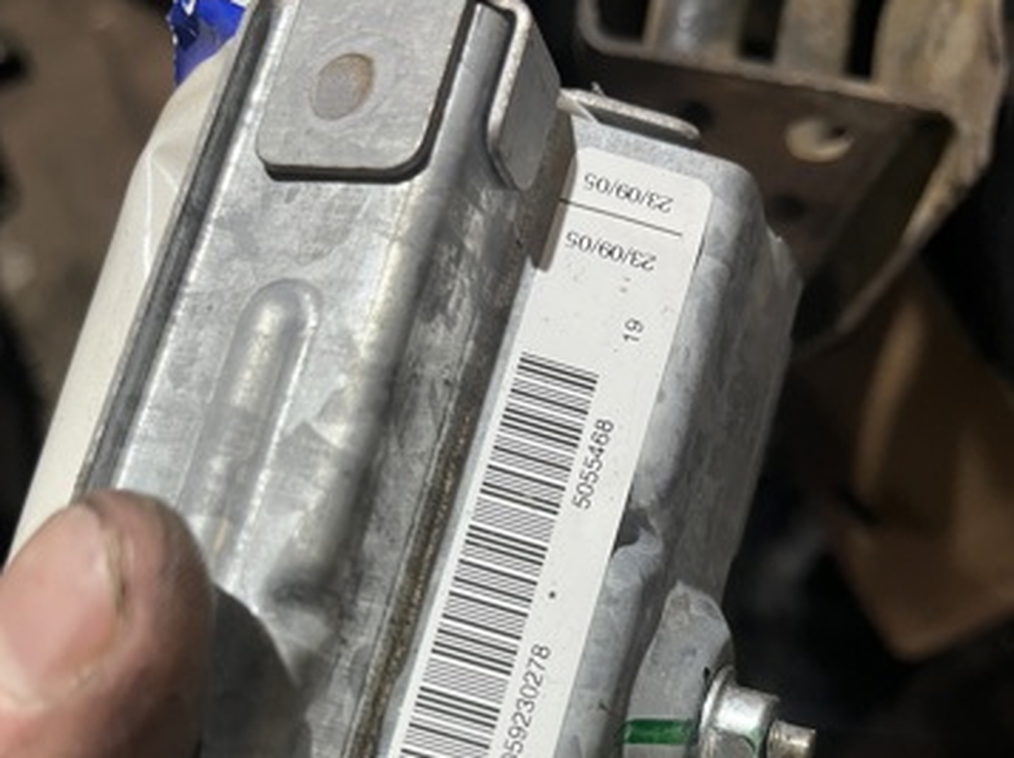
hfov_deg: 52.7
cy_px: 608
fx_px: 1024
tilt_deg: -81.6
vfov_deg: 39.0
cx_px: 508
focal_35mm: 35
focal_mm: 5.1
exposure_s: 1/50
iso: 250
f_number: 1.6
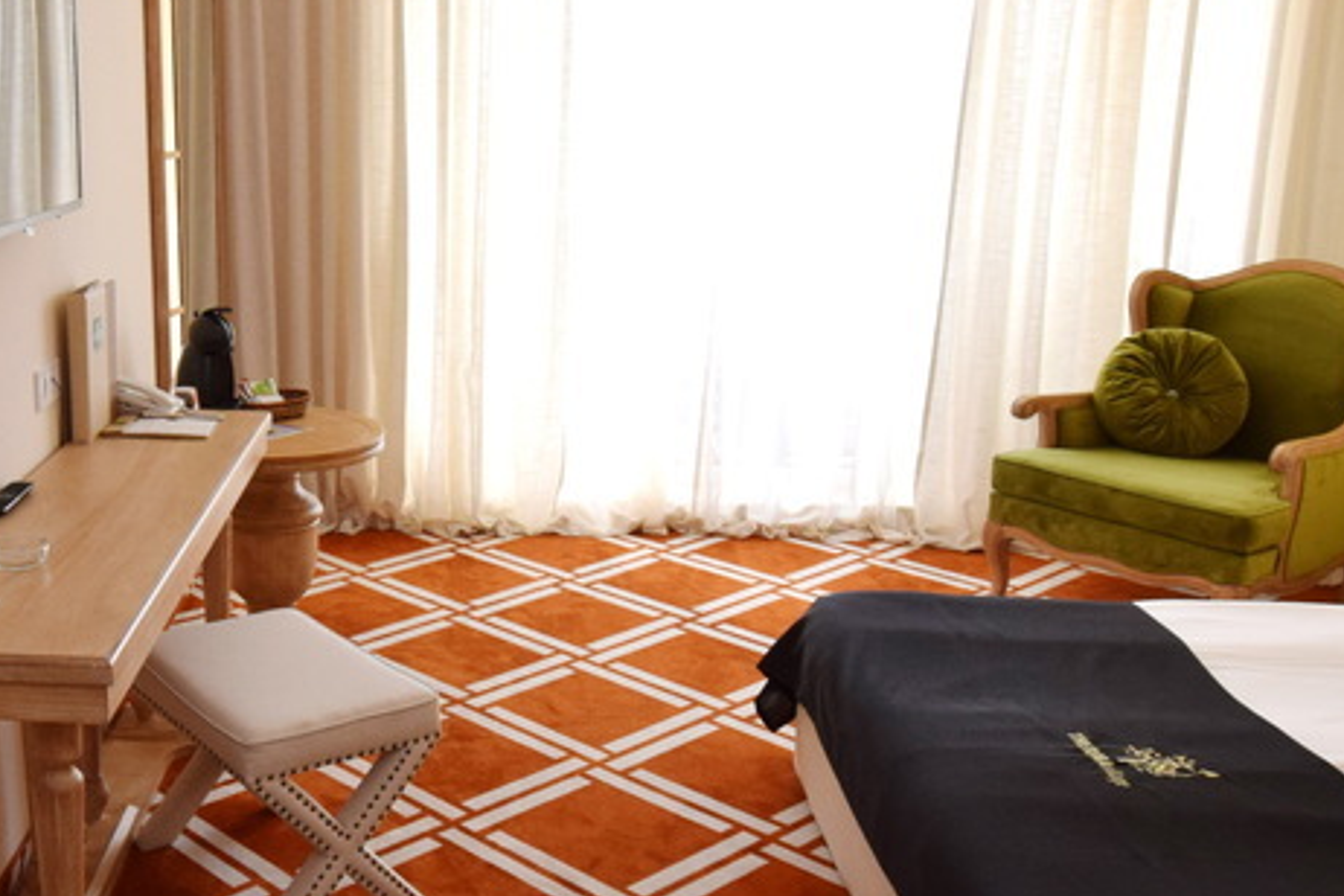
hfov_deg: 47.0
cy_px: 495
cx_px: 279
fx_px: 1456
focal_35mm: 39
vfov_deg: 34.2
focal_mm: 10
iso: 560
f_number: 5.6
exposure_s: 1/125
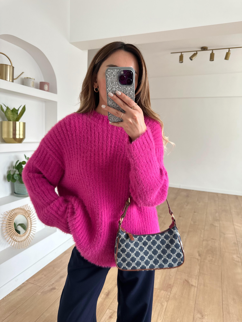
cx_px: 121
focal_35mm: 24
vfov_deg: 71.6
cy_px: 161
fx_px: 224
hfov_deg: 56.8
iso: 125
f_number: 1.78
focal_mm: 6.86
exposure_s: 1/121
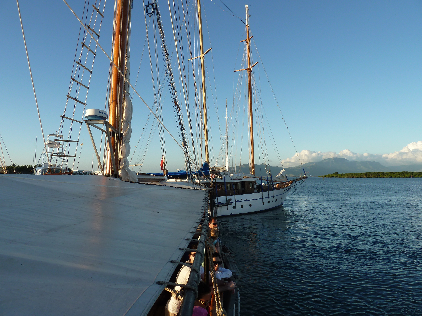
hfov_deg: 69.4
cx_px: 211
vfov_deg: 54.9
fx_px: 305
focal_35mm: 25
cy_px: 158
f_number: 4
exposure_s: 1/320
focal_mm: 4.1
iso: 80
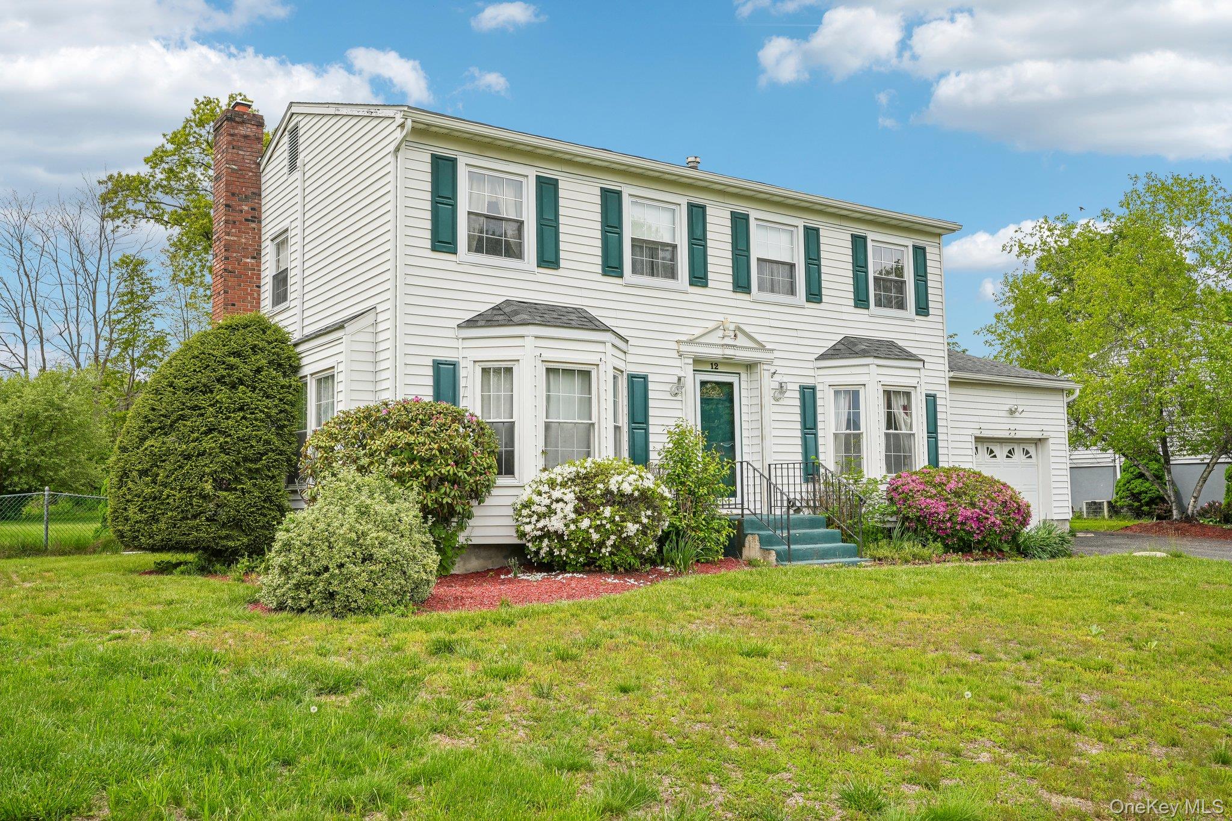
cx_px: 616
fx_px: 1027
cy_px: 410
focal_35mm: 30
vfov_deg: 43.6
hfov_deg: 61.9
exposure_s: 1/250
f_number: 8
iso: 100
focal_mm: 30
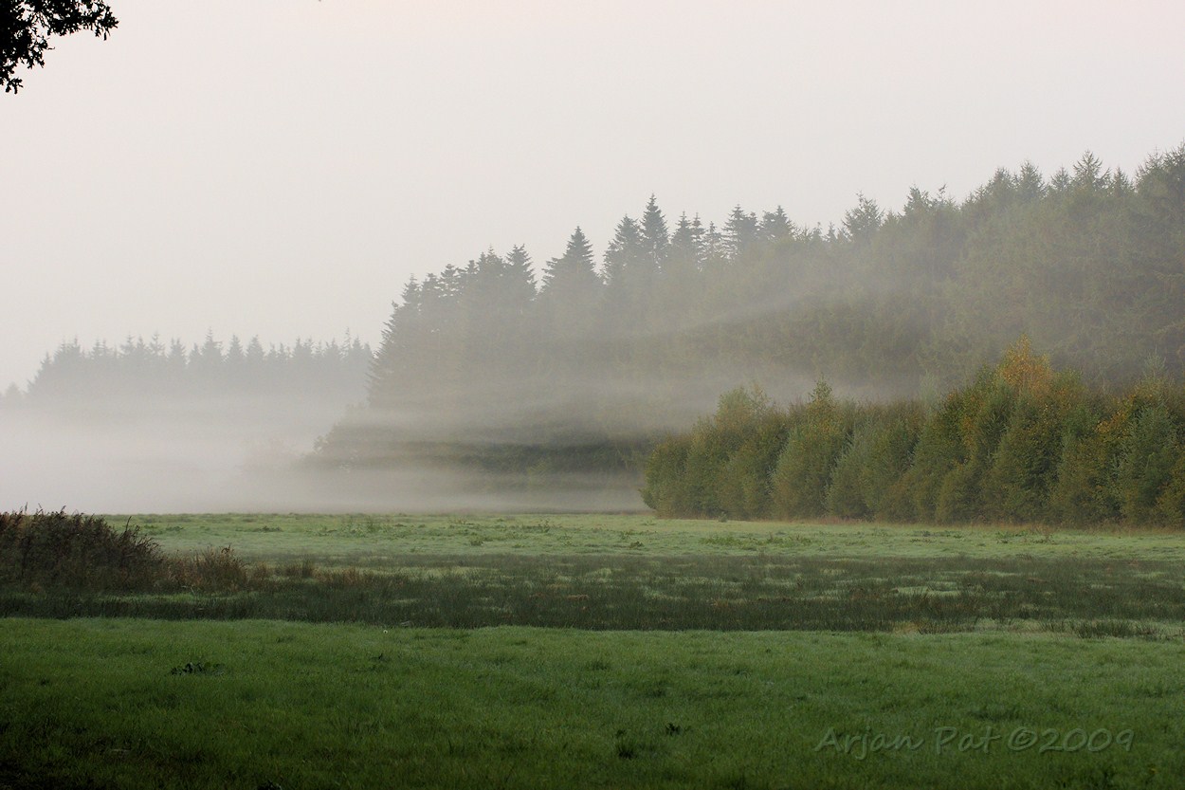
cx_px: 592
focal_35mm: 150
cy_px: 395
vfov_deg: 9.1
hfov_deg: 13.7
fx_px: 4937
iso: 400
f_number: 5.6
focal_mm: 100
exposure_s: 1/160
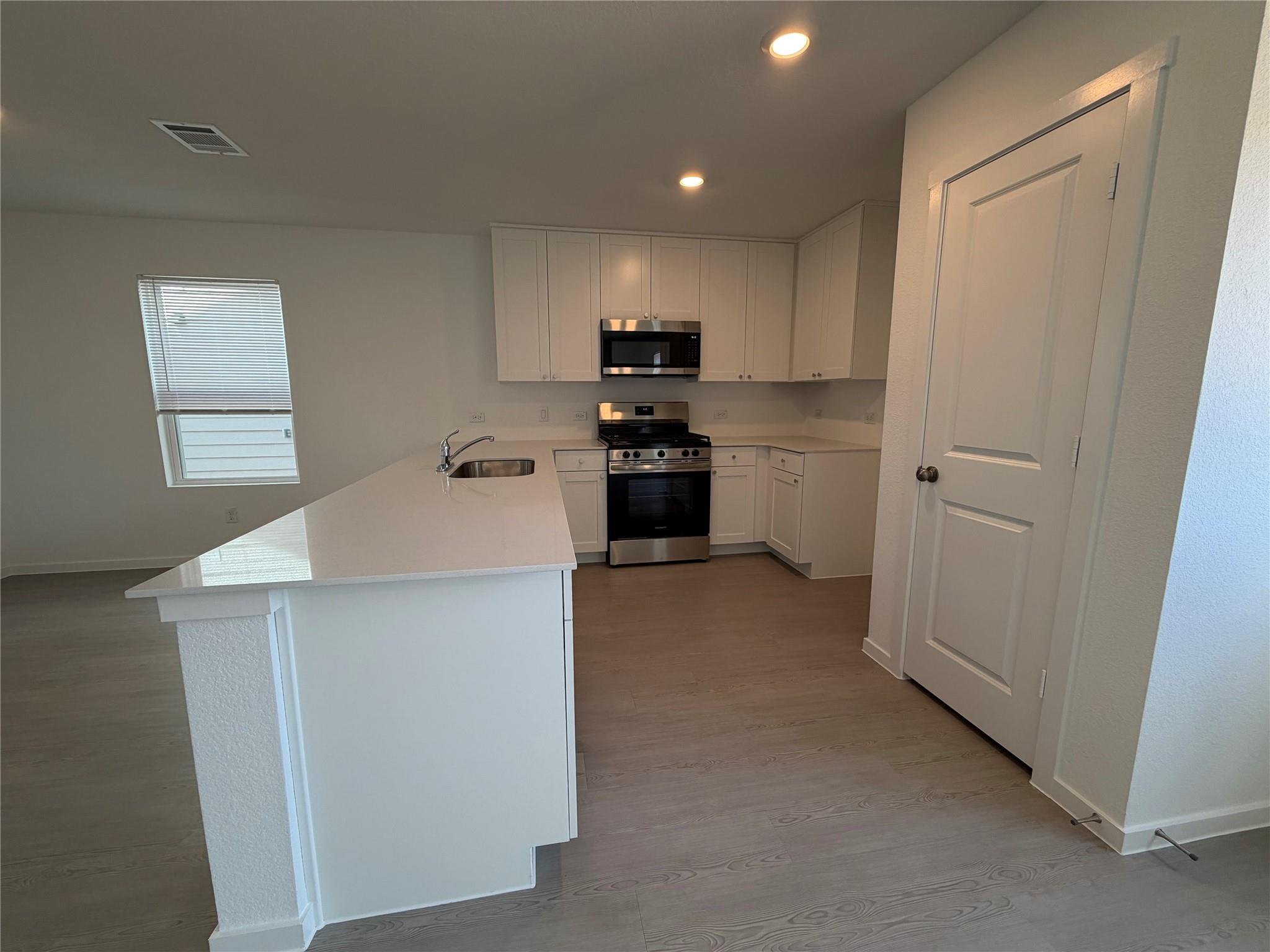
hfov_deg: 102.1
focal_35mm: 14
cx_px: 635
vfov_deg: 85.7
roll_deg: +0.4
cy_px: 476
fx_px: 514
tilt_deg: -9.1
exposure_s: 1/120
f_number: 2.2
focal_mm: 2.22
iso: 100
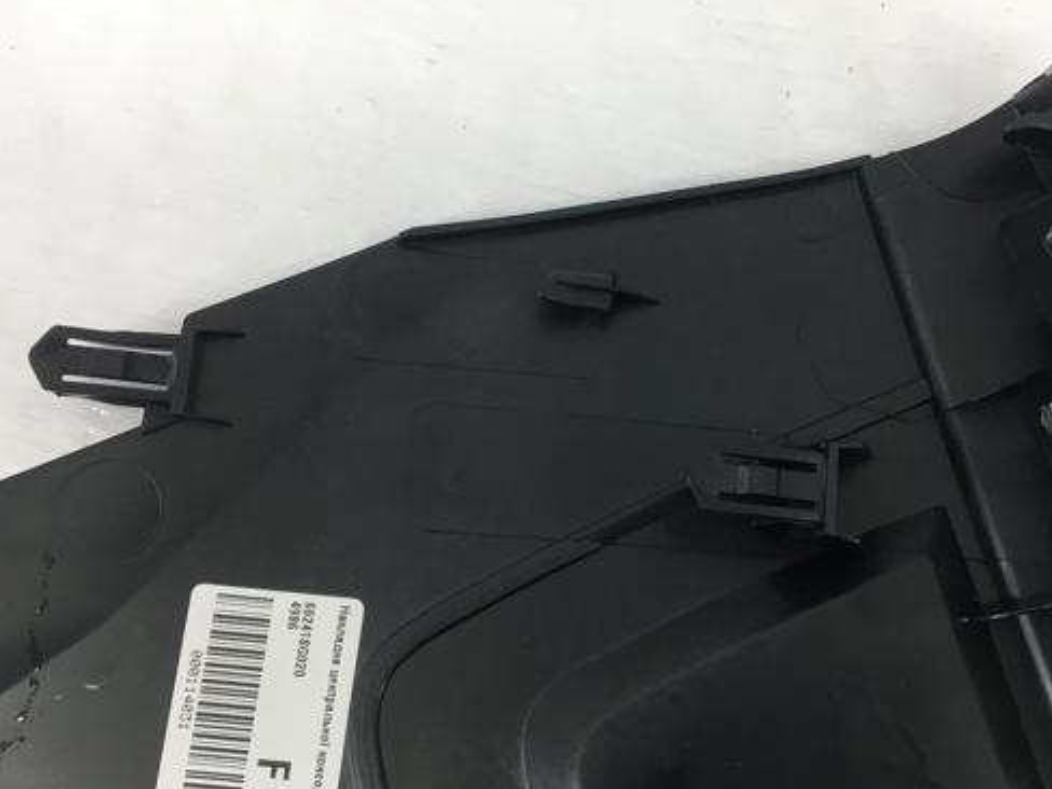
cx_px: 604
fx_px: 1155
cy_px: 394
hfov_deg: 48.8
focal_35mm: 38
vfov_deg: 37.7
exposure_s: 1/33
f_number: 2.2
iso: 25
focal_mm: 4.15
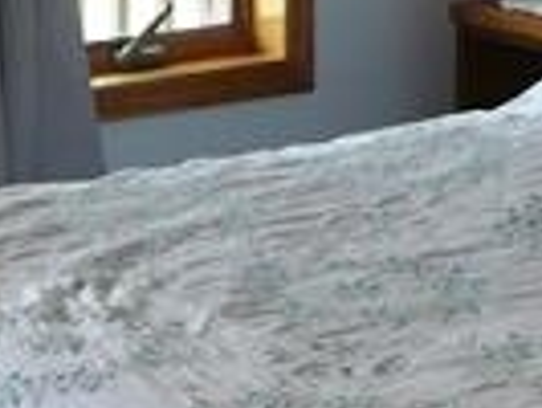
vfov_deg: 8.3
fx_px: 2790
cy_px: 322
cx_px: -41
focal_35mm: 178
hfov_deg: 11.0
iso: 100
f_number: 2.8
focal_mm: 6.1
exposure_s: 1/30
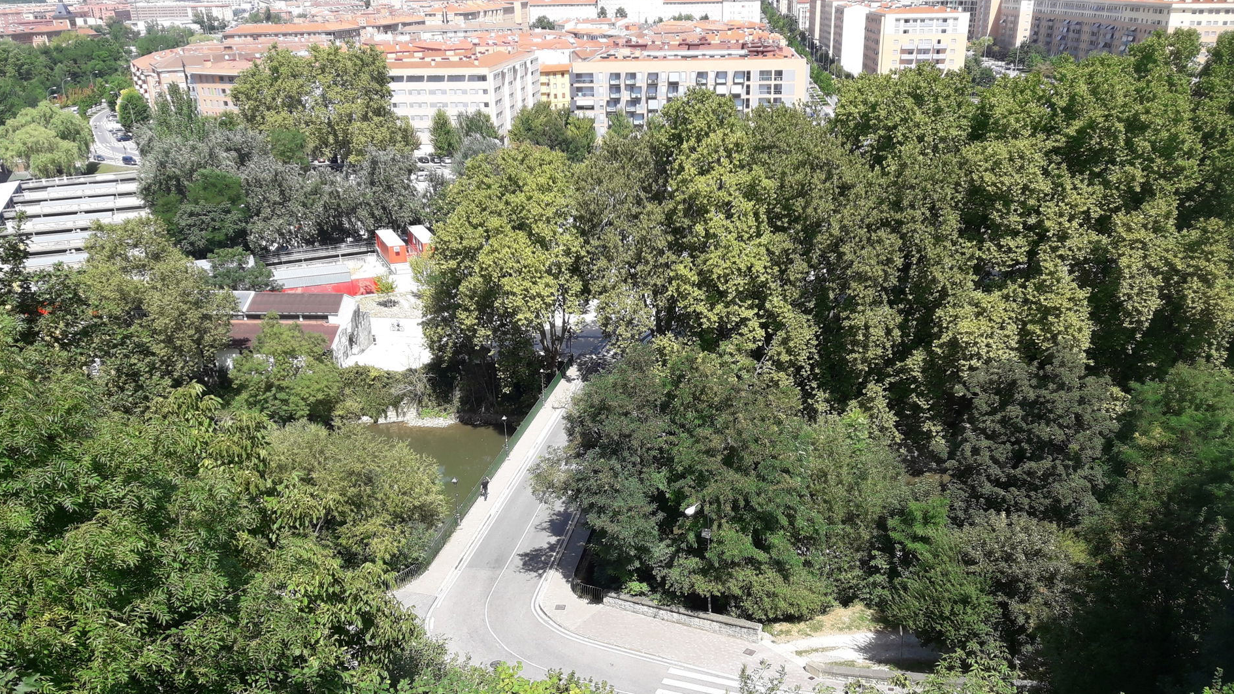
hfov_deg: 62.6
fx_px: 1014
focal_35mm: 31
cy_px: 439
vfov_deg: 37.5
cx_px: 619
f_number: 1.9
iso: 40
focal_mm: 3.7
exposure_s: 1/883
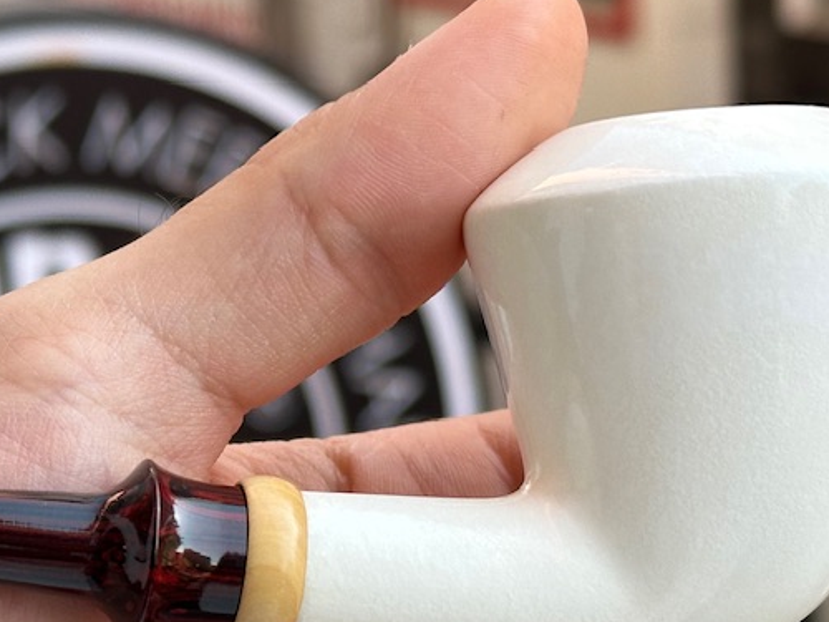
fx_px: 2946
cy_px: 481
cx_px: 171
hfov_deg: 15.9
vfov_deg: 12.0
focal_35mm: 123
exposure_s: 1/508
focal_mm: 6.86
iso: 64
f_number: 1.78
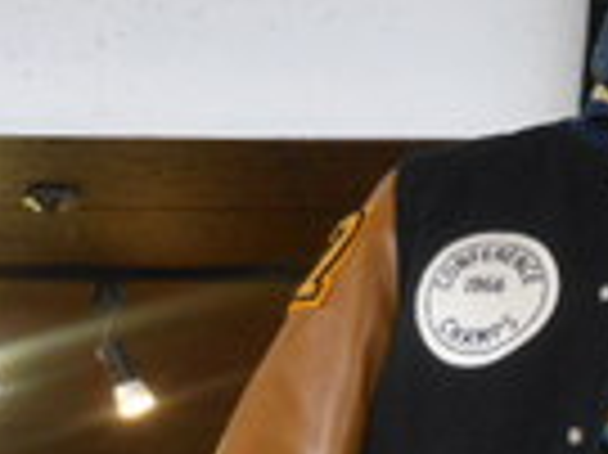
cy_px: 479
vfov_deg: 12.5
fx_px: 2053
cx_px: 698
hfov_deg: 16.3
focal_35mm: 117
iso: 400
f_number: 4.6
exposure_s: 1/10
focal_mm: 8.1
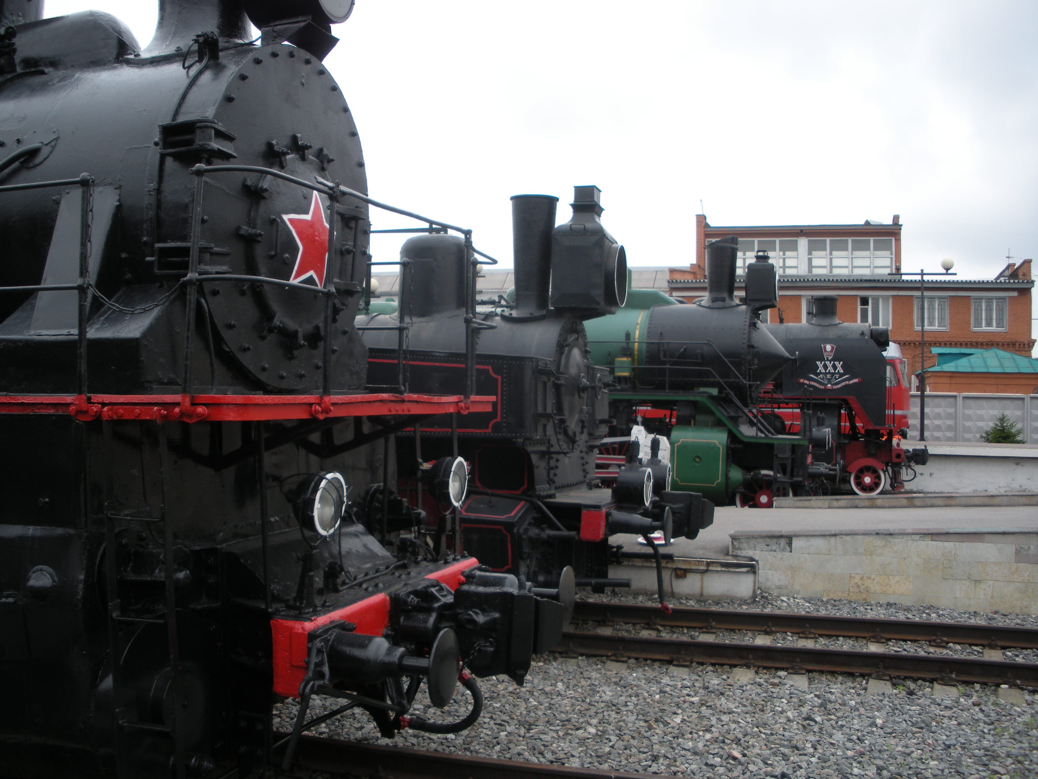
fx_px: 1080
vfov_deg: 39.7
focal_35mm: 36
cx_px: 519
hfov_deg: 51.4
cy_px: 390
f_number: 3.5
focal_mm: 6.3
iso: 64
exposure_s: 1/227
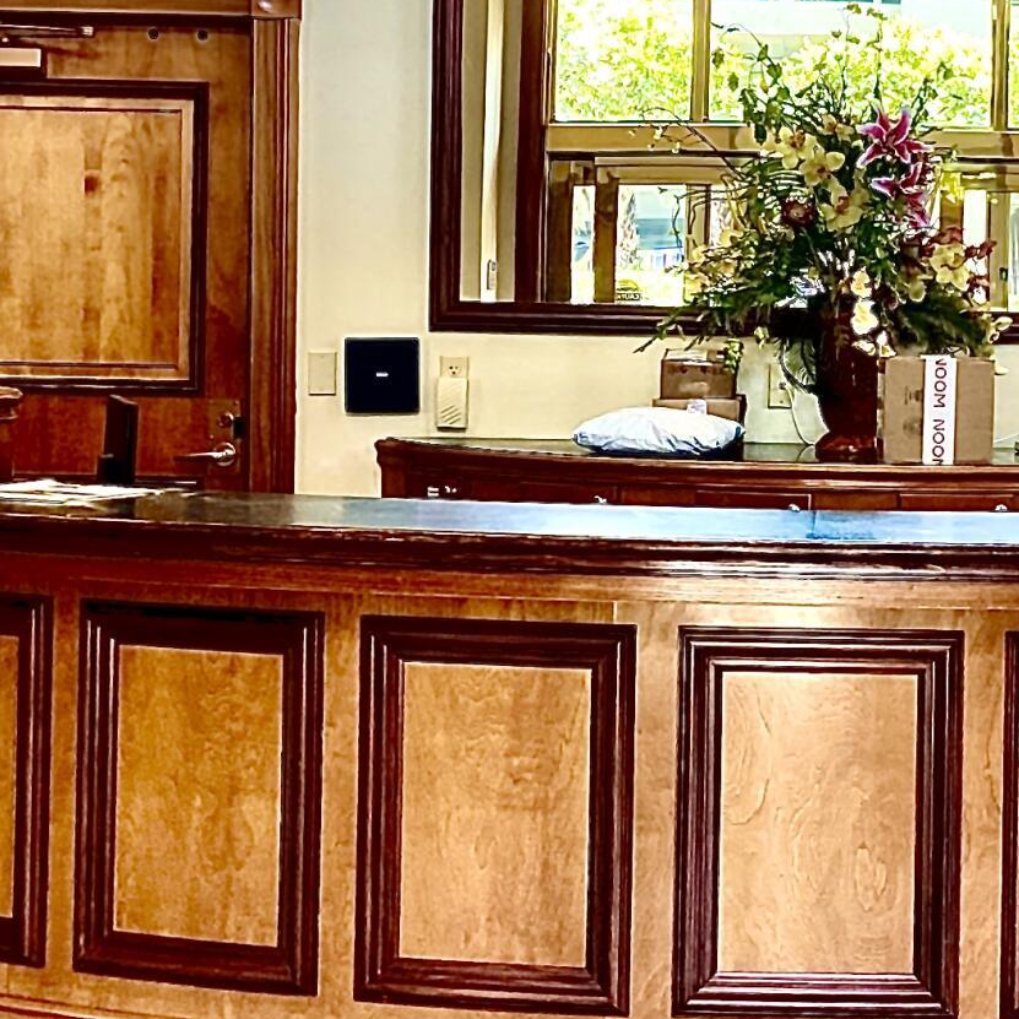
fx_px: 2764
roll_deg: -0.9
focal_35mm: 83
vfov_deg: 20.6
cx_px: 829
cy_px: 205
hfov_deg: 20.6
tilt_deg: +0.4
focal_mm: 4.25
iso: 64
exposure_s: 1/60
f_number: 1.8
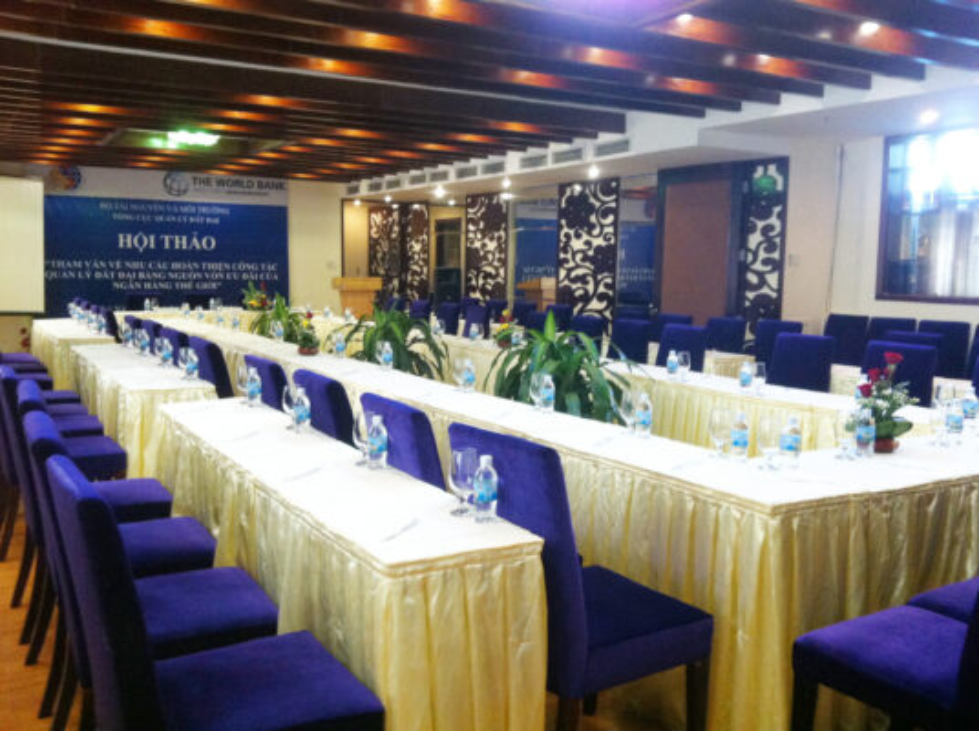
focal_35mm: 35
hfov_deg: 52.7
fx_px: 988
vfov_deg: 40.6
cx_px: 490
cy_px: 366
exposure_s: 1/15
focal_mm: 3.85
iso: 250
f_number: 2.8
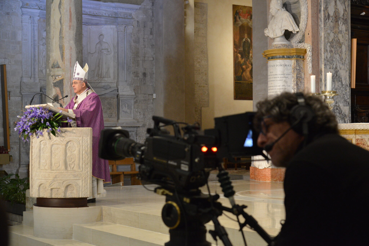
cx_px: 184
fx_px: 666
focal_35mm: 65
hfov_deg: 30.9
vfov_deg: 20.9
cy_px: 123
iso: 3200
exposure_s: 1/125
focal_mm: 65
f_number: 5.6
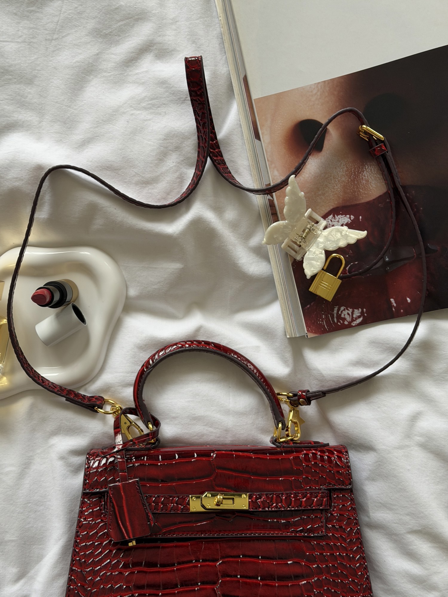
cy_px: 298
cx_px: 224
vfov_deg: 39.7
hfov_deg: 30.3
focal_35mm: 48
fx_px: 828
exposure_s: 1/60
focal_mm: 6.76
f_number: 1.78
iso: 160
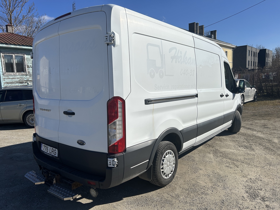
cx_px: 140
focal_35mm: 26
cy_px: 105
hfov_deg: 67.3
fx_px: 210
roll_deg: +2.4
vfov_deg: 53.1
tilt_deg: -7.5
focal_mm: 5.7
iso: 50
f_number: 1.5
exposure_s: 1/10309
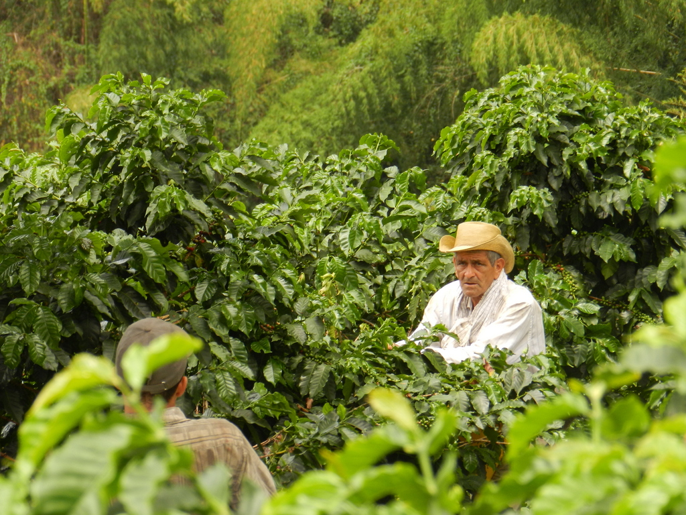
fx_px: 5668
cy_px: 258
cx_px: 343
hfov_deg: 6.9
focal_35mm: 286
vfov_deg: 5.2
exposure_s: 1/100
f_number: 5.3
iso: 160
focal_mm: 50.8
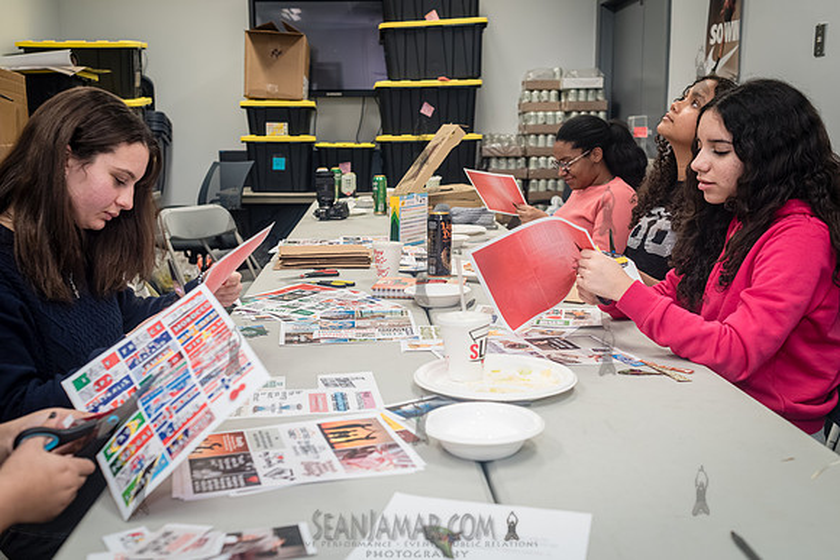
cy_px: 281
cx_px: 405
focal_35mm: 37
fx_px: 870
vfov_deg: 35.7
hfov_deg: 51.5
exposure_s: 1/320
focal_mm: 35
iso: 2500
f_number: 4.5
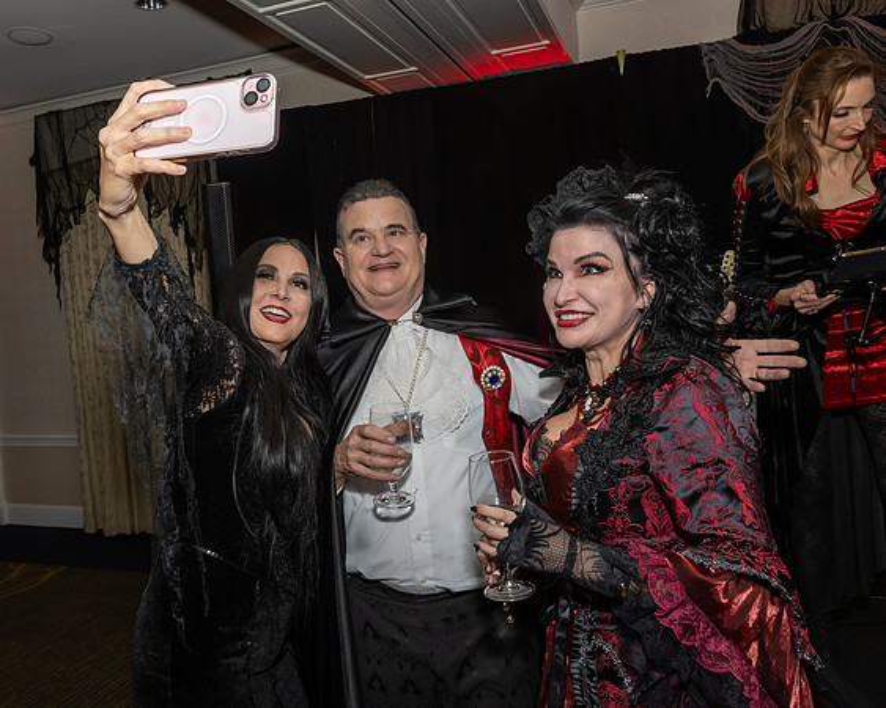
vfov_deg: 50.0
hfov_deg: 59.9
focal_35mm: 29
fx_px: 759
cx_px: 343
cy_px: 344
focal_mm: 17
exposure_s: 1/250
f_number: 8
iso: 800
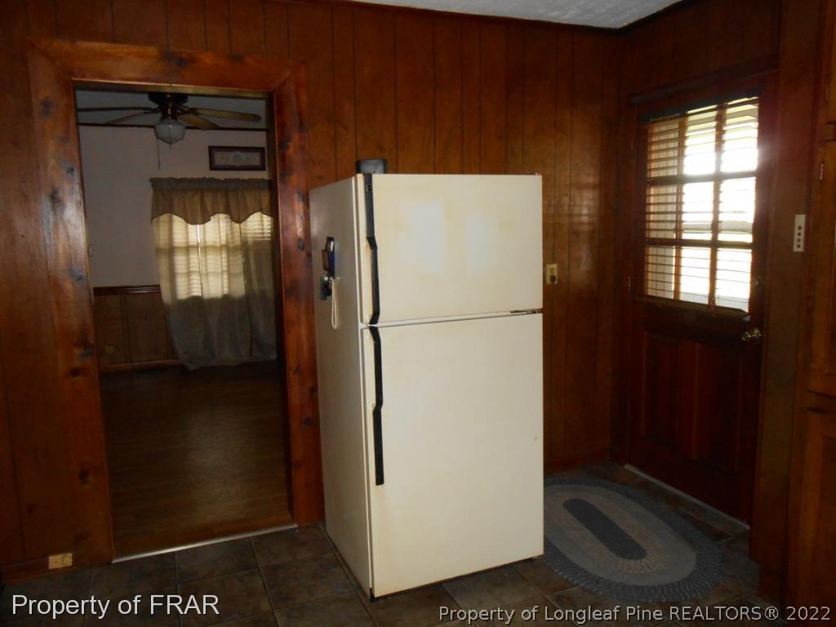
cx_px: 418
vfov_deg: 53.1
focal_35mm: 26
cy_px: 314
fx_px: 628
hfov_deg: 67.3
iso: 320
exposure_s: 1/25
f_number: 3.5
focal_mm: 4.6
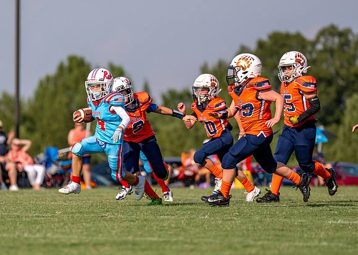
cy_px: 135
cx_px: 116
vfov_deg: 4.0
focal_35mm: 360
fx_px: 3659
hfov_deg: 5.6
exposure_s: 1/5000
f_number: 2.8
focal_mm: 200
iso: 160
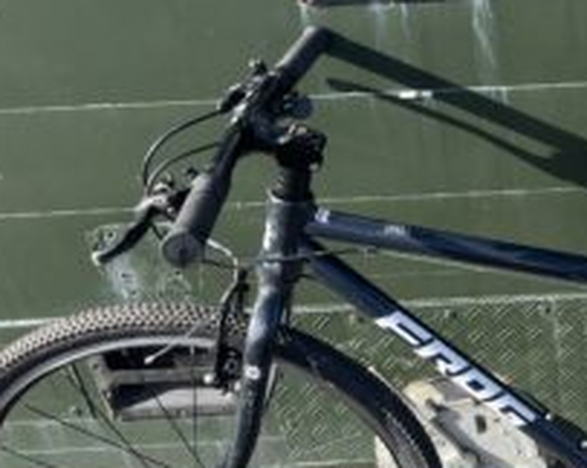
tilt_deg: -34.4
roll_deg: +4.5
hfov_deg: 29.1
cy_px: 283
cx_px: 607
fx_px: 1041
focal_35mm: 60
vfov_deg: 25.3
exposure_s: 1/816
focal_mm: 5.1
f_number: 1.6
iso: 50
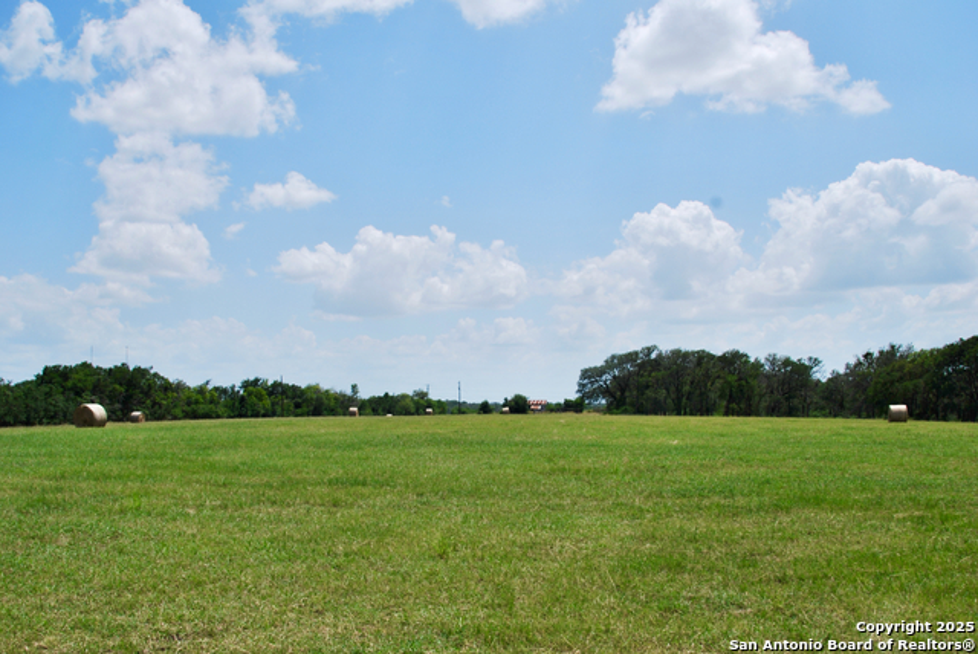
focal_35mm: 38
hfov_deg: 51.2
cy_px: 327
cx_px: 489
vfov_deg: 35.6
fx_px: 1020
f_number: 9
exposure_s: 1/320
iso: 100
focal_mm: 25
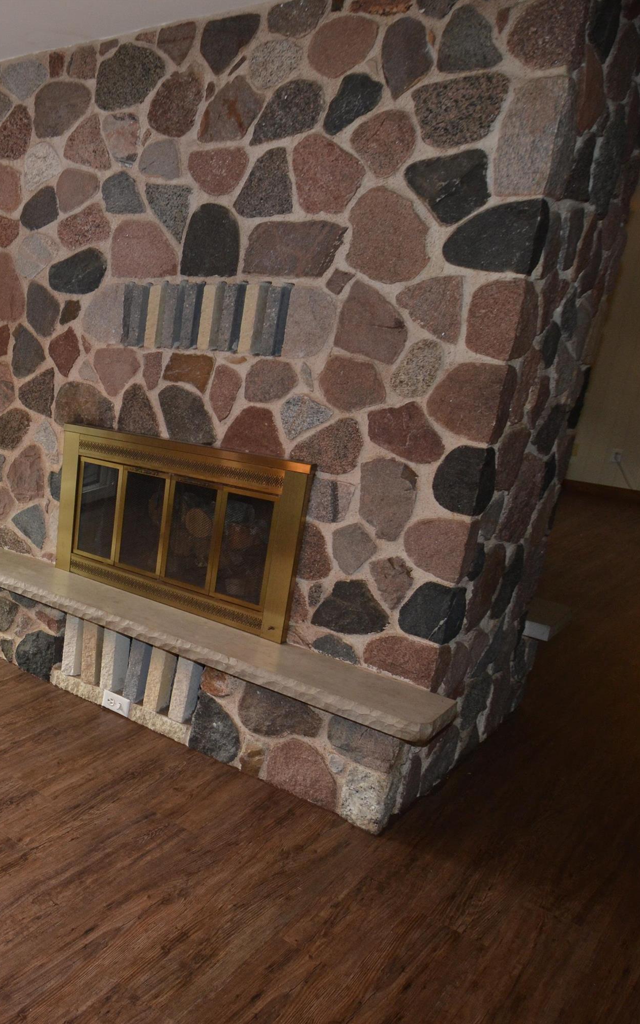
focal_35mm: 28
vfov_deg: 66.5
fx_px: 781
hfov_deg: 35.2
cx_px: -128
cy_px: 519
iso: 400
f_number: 5
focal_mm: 12
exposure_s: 1/100
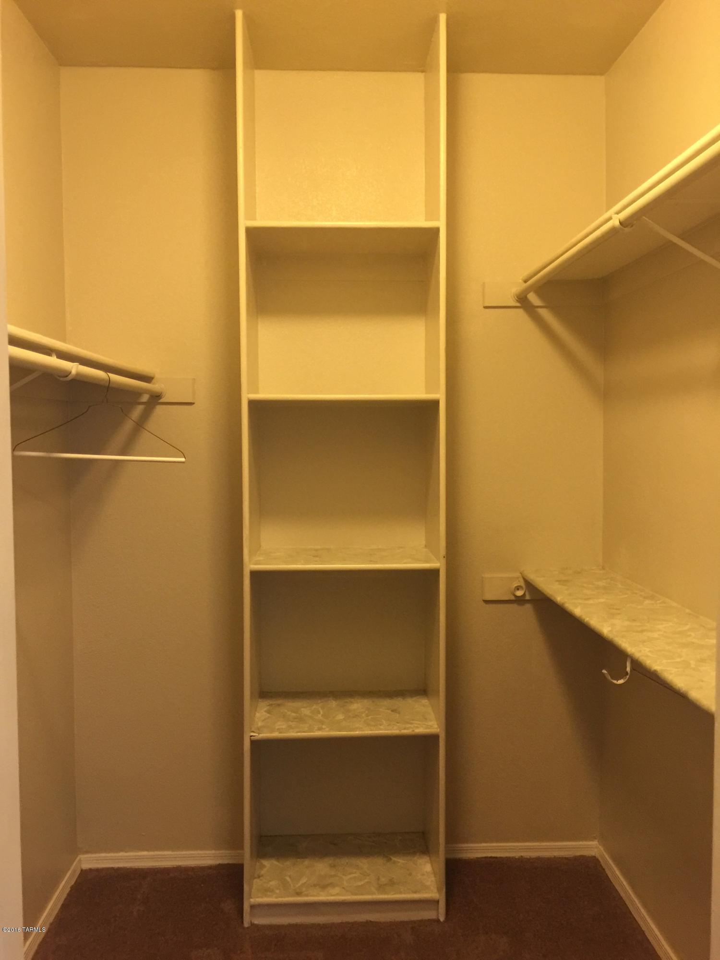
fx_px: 804
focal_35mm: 29
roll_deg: -0.3
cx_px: 360
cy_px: 480
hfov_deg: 48.2
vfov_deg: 61.7
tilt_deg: -2.7
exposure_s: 1/10
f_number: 2.2
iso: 125
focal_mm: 4.15
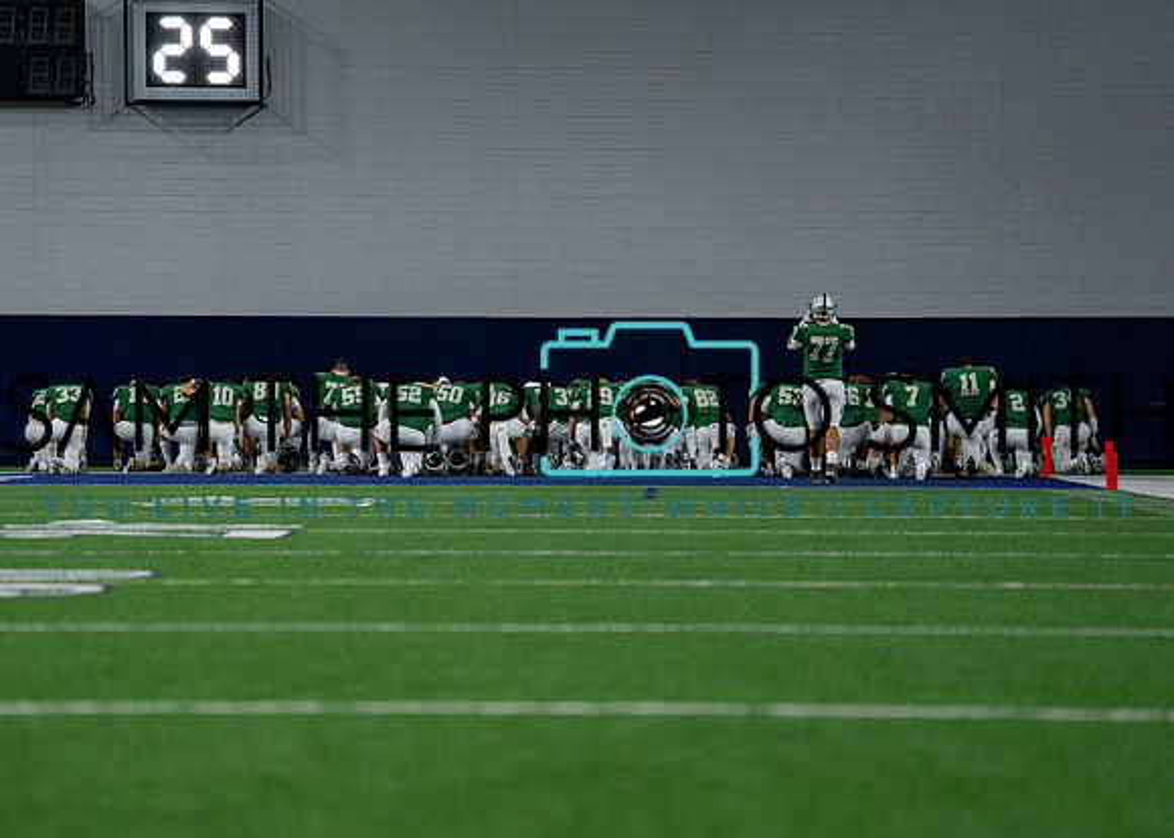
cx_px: 539
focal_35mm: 152
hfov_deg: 13.2
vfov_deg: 9.4
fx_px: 5078
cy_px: 438
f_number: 2.8
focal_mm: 135
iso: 1600
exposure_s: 1/1250
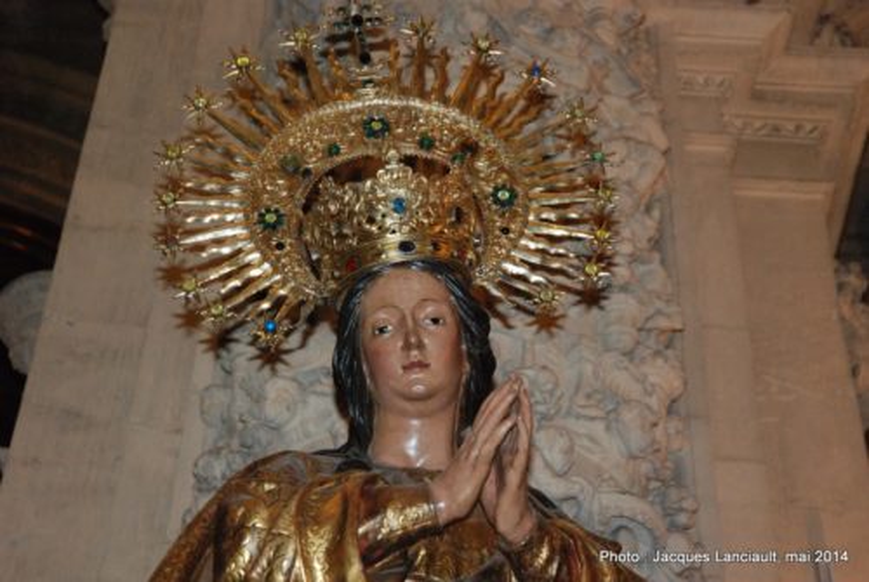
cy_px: 291
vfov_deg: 17.6
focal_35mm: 78
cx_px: 434
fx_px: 1886
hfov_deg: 26.0
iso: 1600
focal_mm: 52
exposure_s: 1/60
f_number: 5.6
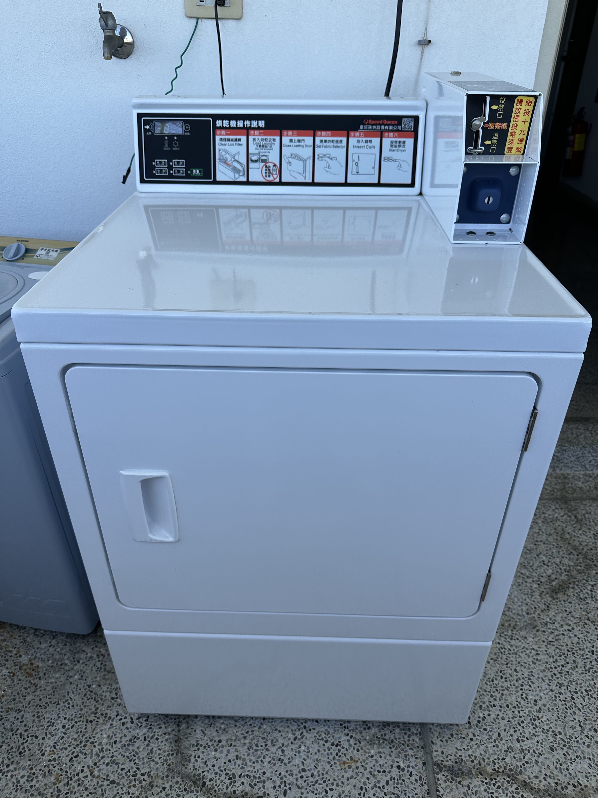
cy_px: 399
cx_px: 299
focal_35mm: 24
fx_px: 553
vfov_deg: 71.6
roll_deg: +0.1
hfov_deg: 56.8
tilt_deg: -32.4
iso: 80
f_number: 1.78
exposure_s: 1/580
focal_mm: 6.86
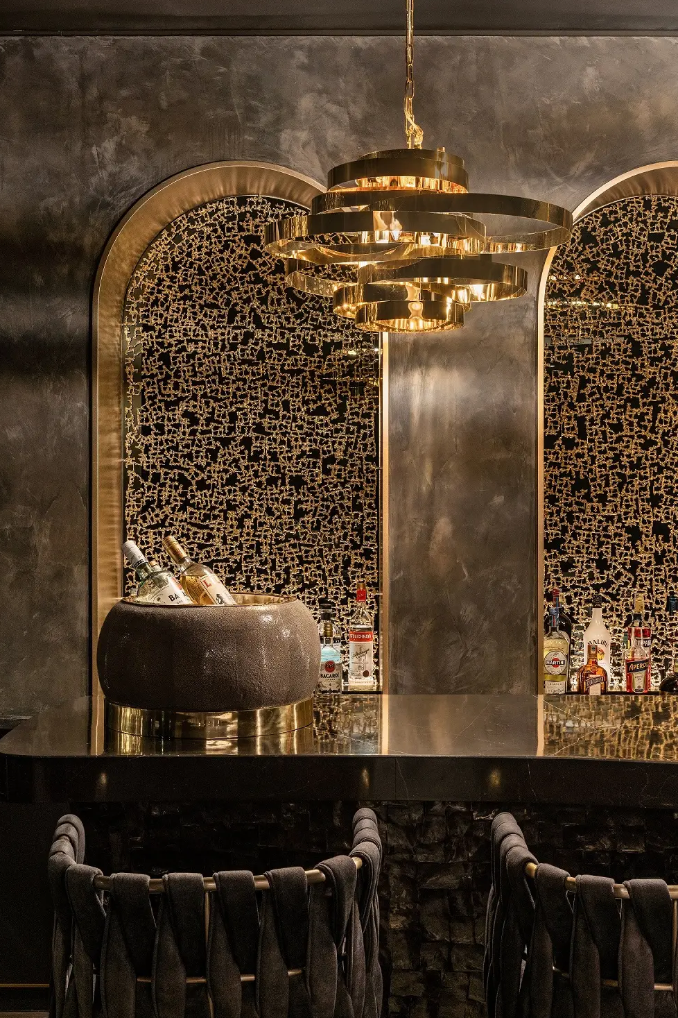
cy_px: 502
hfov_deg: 29.2
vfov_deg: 42.7
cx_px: 342
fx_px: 1299
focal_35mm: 46
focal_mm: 45
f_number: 7.1
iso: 320
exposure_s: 1/2.5
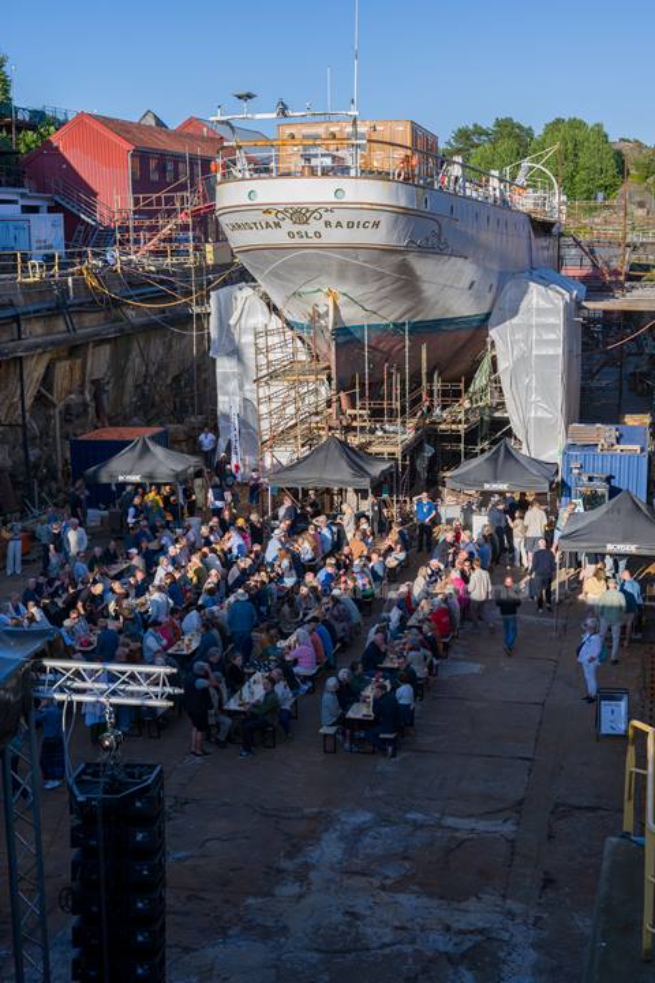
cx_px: 328
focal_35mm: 50
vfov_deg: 39.6
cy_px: 492
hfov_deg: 27.0
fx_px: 1364
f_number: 7.1
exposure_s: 1/200
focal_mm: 50
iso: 100
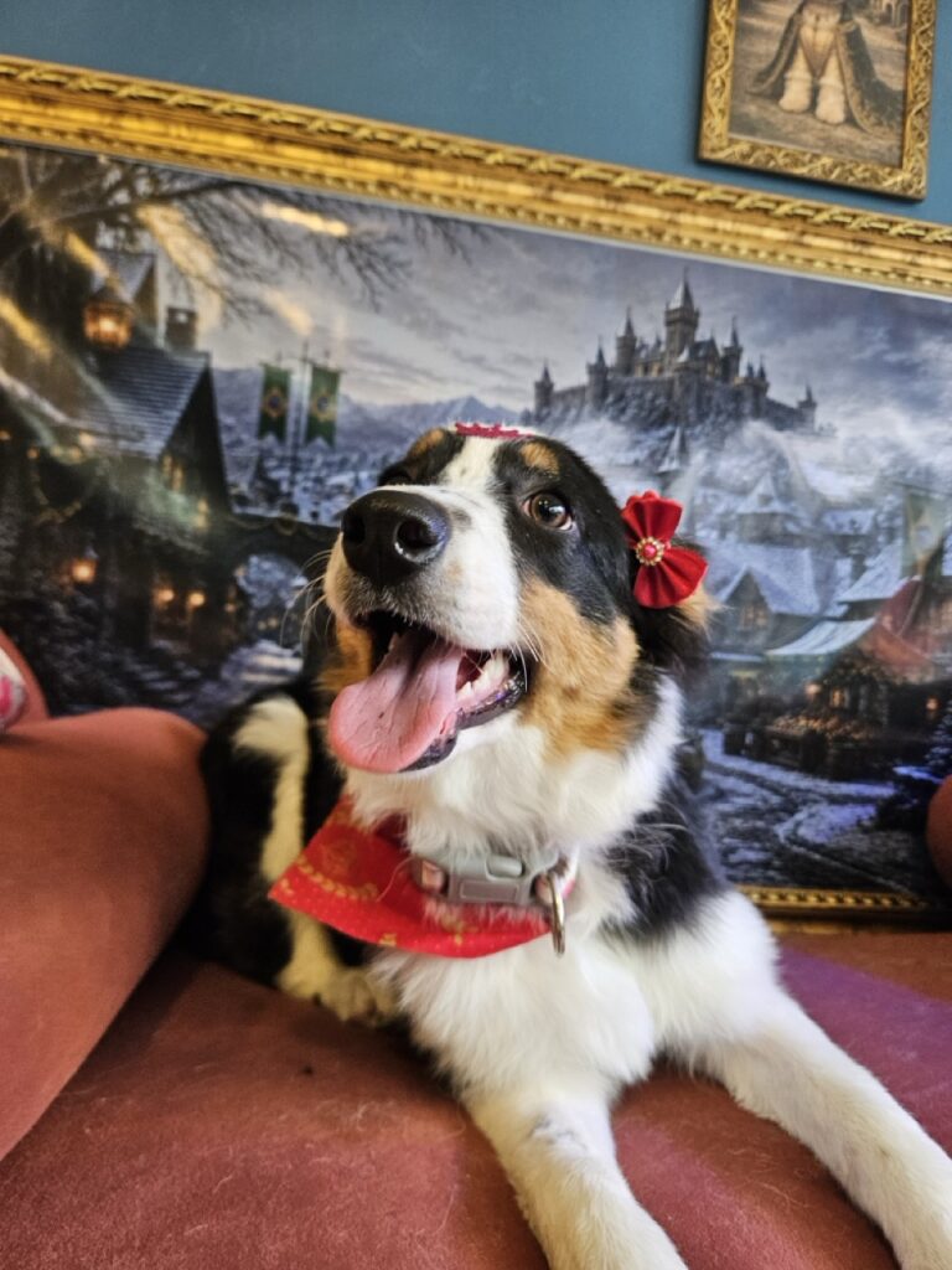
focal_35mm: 23
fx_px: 843
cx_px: 476
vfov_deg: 73.9
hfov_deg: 58.9
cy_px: 635
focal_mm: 5.4
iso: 320
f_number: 1.8
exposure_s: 1/170
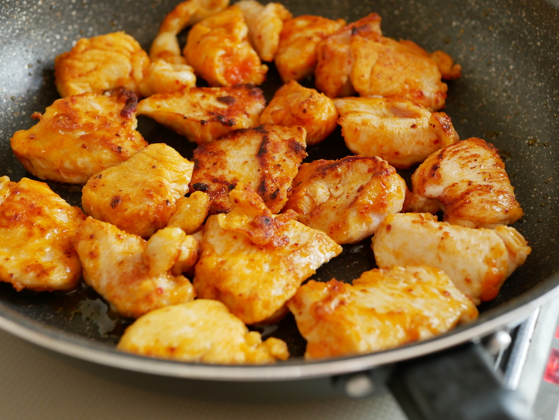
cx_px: 280
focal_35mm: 50
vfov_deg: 29.1
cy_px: 210
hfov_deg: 38.2
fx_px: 808
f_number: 3.5
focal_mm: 25
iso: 640
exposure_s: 1/125
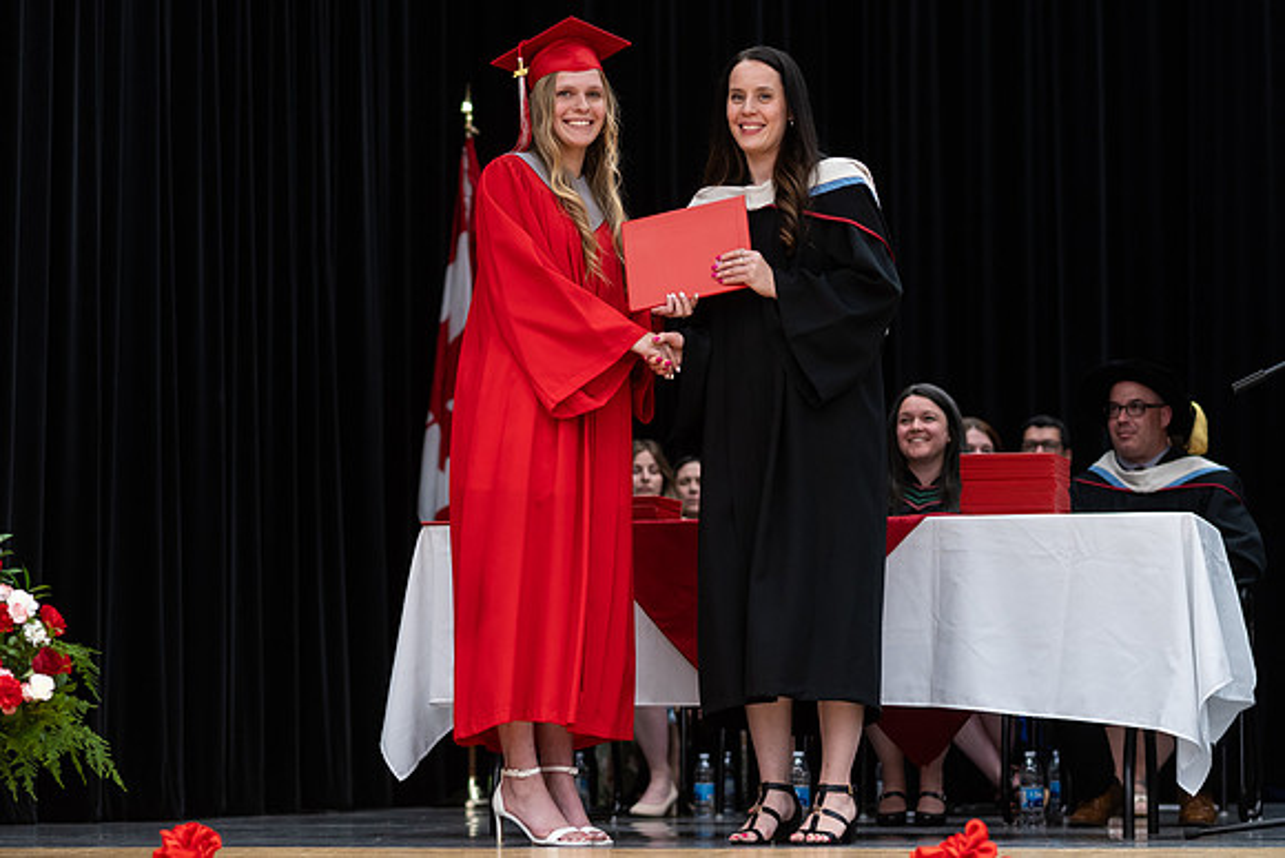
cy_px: 419
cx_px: 642
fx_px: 3886
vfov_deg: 12.6
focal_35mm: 109
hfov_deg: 18.8
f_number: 2.8
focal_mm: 85
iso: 1000
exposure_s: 1/200
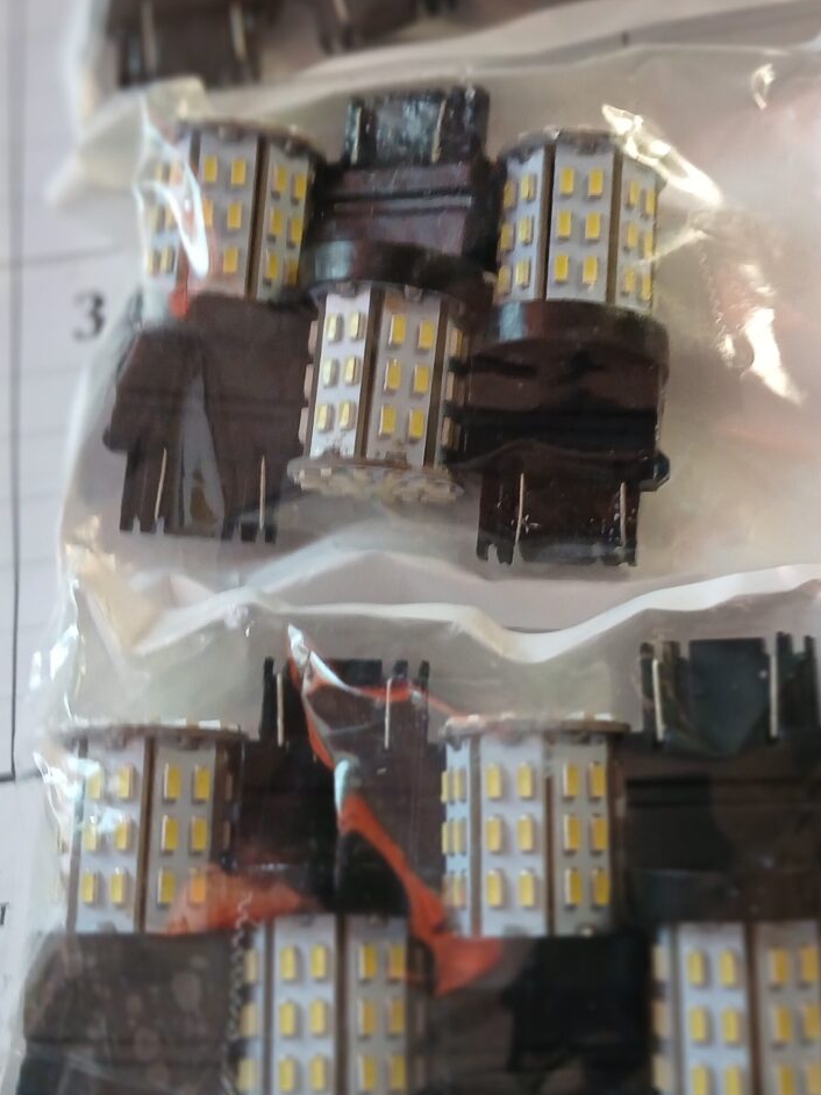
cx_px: 541
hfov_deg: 27.4
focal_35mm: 53
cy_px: 442
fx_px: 1677
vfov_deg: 36.1
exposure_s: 1/40
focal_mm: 3.98
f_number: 1.8
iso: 200
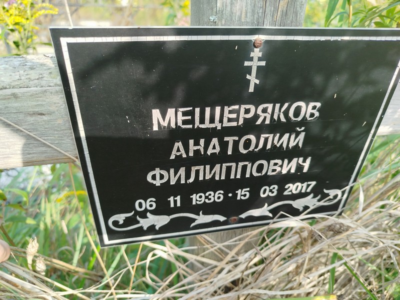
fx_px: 277
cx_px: 200
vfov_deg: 56.8
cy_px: 150
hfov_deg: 71.6
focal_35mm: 24
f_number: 1.7
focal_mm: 5.31
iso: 50
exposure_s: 1/170
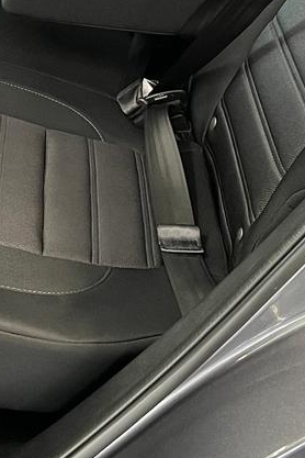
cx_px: 5
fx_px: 1055
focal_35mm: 83
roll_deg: -3.9
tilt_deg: -31.1
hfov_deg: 16.2
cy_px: 136
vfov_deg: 24.3
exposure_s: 1/30
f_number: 1.5
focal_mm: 5.7
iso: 500
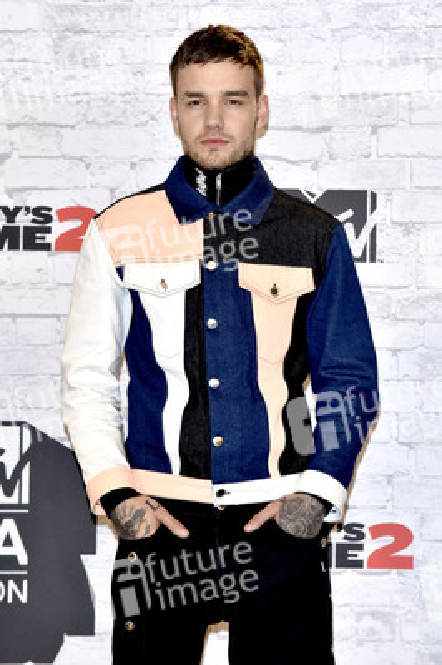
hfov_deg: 7.4
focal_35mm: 185
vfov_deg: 11.1
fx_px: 3413
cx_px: 221
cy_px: 332
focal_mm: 185
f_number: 6.3
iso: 2000
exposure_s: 1/250
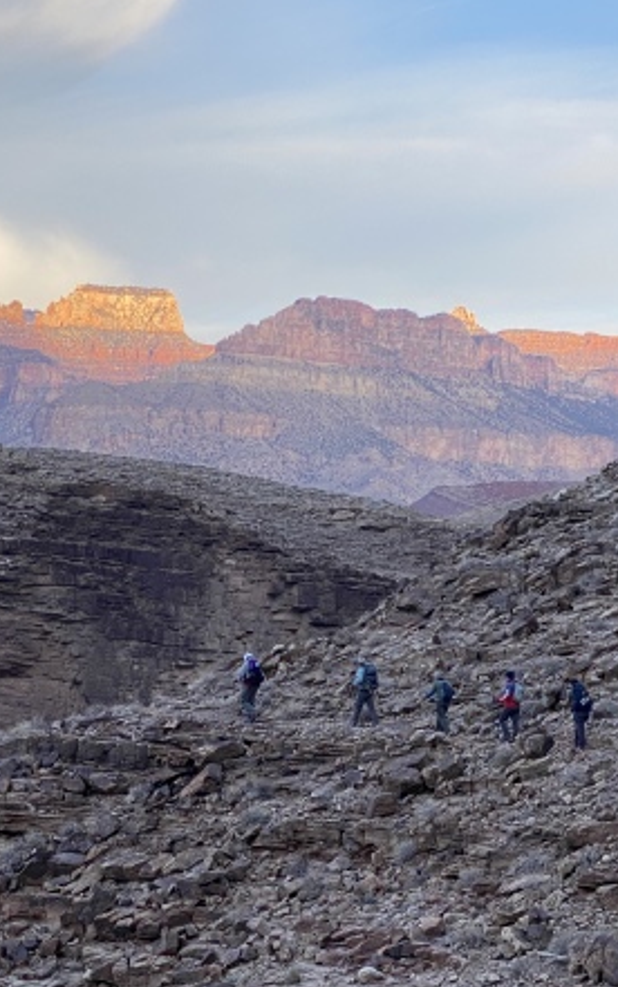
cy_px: 645
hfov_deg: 13.1
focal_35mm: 100
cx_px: 399
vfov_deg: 20.7
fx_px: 2692
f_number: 2
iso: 20
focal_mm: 6
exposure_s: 1/324
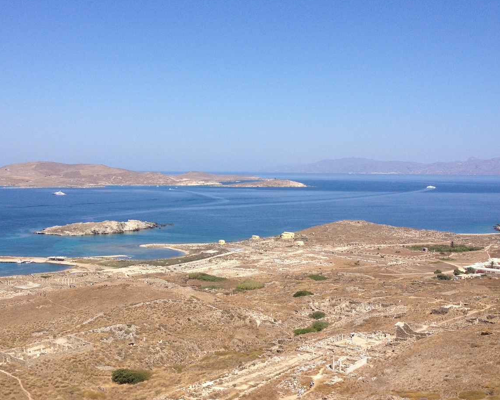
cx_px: 238
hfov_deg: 38.8
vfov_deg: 31.4
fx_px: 710
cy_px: 229
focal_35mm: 48
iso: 50
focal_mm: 4.28
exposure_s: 1/2123
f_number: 2.4
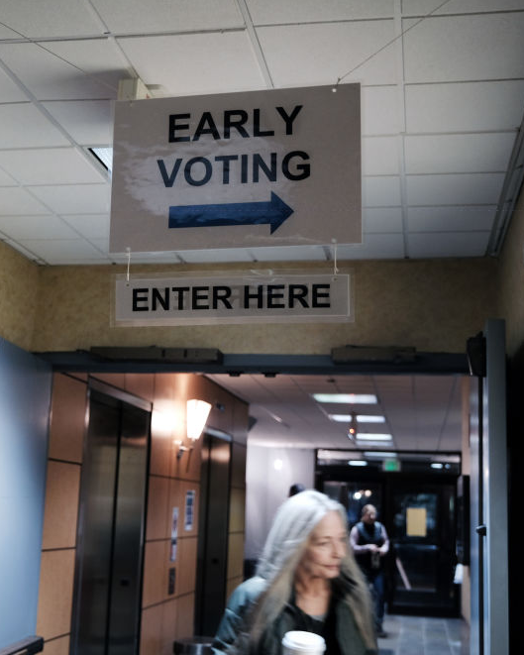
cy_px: 320
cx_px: 195
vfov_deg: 38.8
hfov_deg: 31.3
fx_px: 930
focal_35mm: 48
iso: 640
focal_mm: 22
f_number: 2.8
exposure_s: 1/30
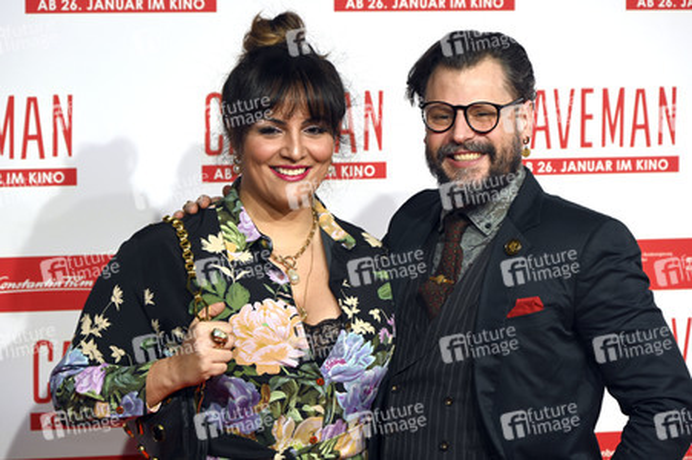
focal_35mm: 130
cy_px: 230
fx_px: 2497
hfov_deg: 15.8
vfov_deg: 10.5
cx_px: 346
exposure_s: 1/160
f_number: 6.3
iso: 1000
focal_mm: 130
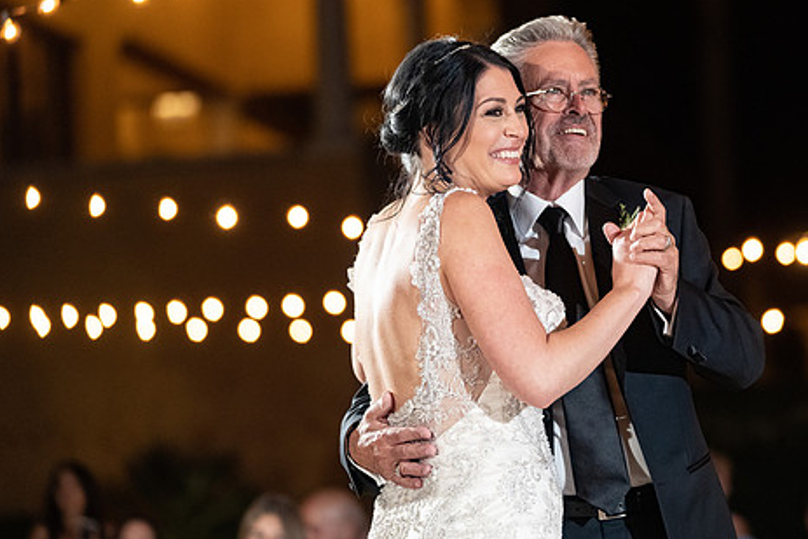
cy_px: 242
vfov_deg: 8.7
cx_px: 490
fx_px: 3547
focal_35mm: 158
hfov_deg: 13.0
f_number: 2.8
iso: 3200
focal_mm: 126
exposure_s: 1/250
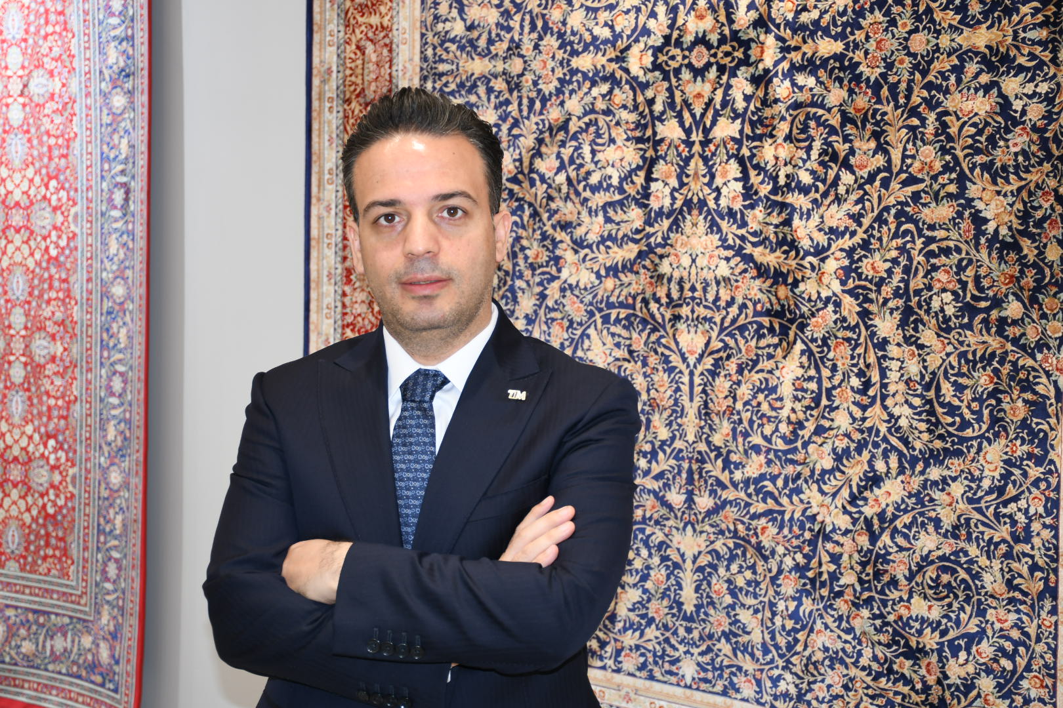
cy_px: 354
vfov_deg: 21.6
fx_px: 1860
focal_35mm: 63
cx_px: 532
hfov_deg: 31.9
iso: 360
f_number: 4.5
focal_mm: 42
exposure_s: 1/60
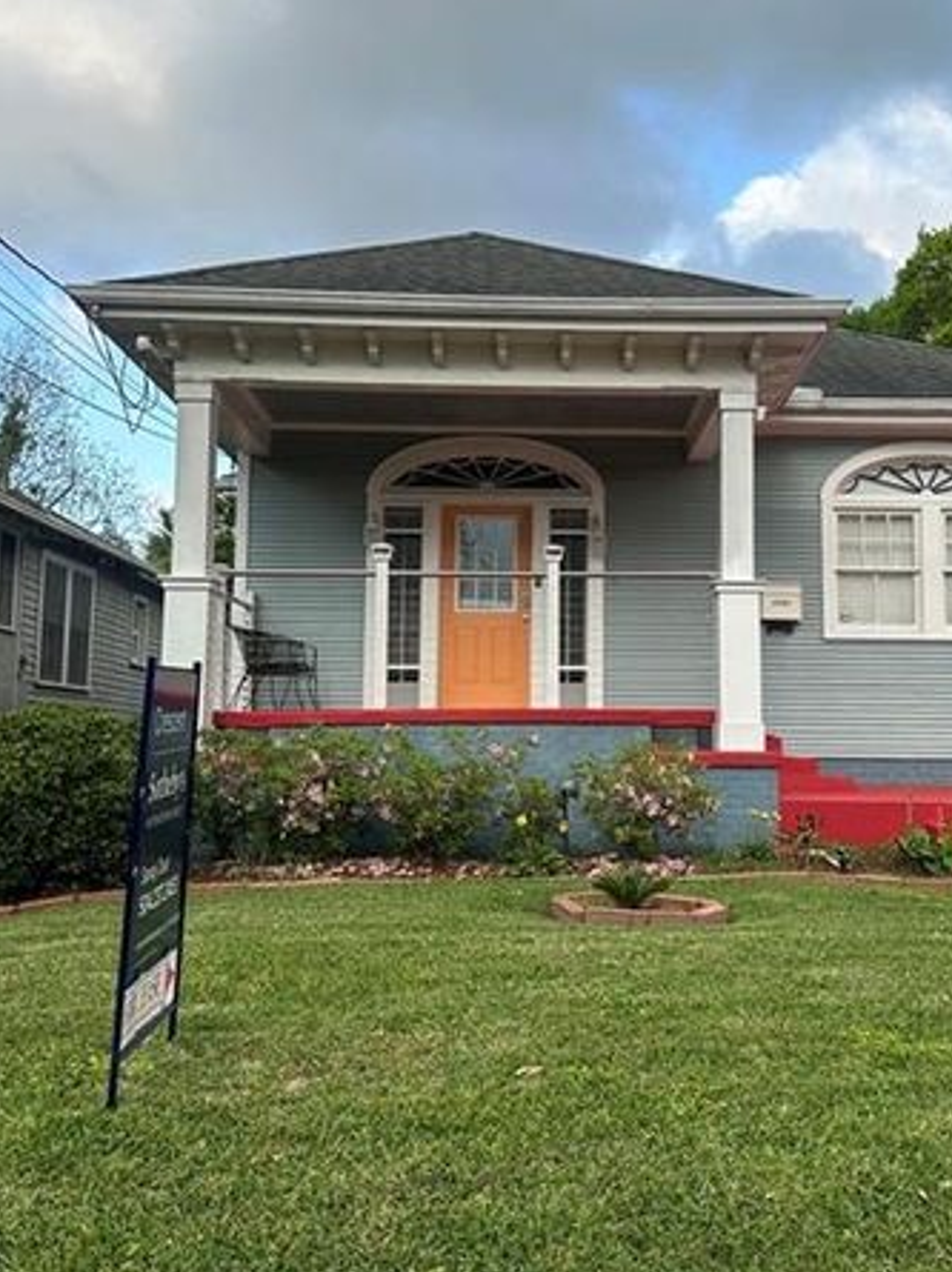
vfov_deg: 51.3
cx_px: 598
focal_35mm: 36
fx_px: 1322
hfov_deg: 39.3
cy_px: 585
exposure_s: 1/1473
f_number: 1.78
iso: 80
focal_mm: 6.86
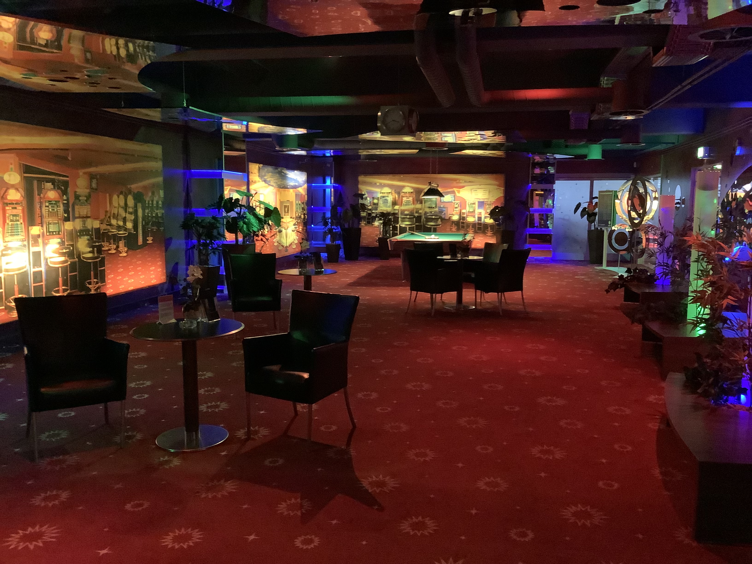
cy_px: 282
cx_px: 376
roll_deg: +0.0
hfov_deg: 58.4
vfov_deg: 45.4
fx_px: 673
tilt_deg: -8.9
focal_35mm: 31
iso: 800
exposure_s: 1/17
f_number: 2.4
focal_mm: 3.3
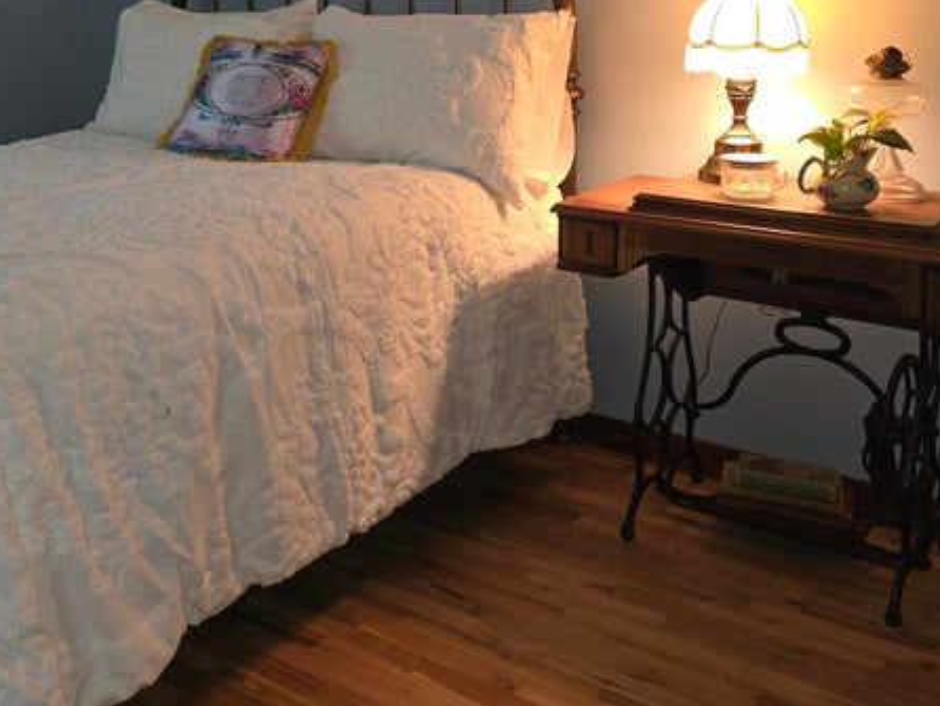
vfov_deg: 32.0
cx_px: 233
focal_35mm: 44
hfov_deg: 41.6
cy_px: 133
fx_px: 1195
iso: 100
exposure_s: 1/24
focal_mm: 6.3
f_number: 1.7
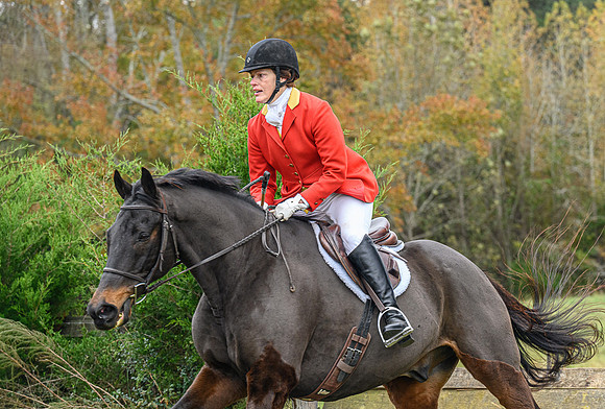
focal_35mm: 128
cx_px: 431
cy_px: 209
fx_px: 2153
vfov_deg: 10.9
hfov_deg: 15.9
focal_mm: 90
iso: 1000
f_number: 3.5
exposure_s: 1/640
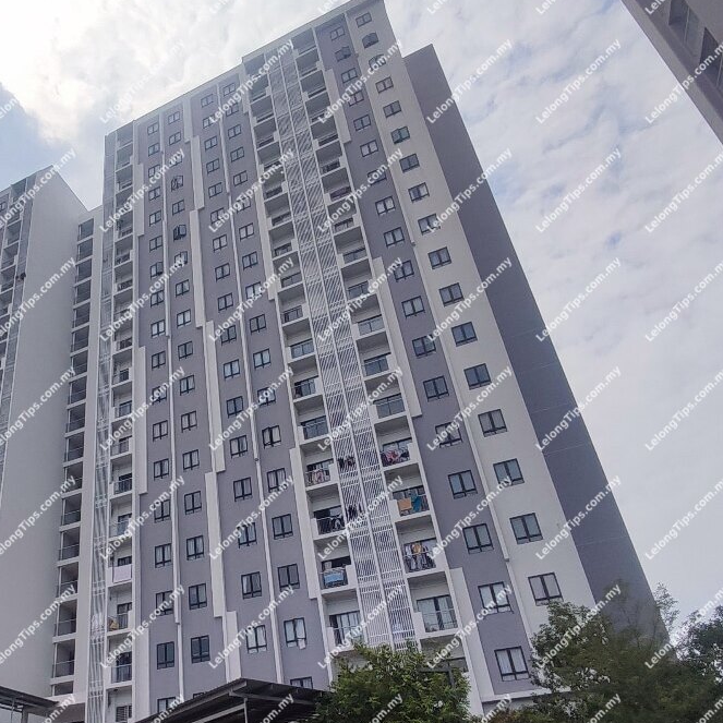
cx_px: 123
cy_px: 435
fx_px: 638
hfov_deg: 54.1
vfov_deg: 58.6
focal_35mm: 27
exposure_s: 1/3350
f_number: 2.2
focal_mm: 1.65
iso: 50
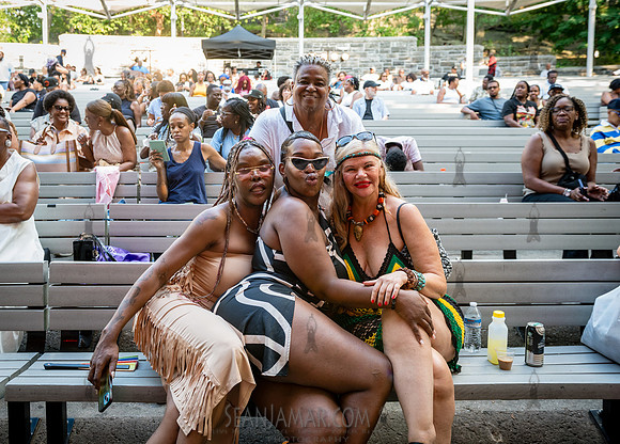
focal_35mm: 33
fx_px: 583
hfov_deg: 55.8
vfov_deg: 41.7
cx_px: 272
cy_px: 212
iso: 1000
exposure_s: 1/200
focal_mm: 29
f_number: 4.5
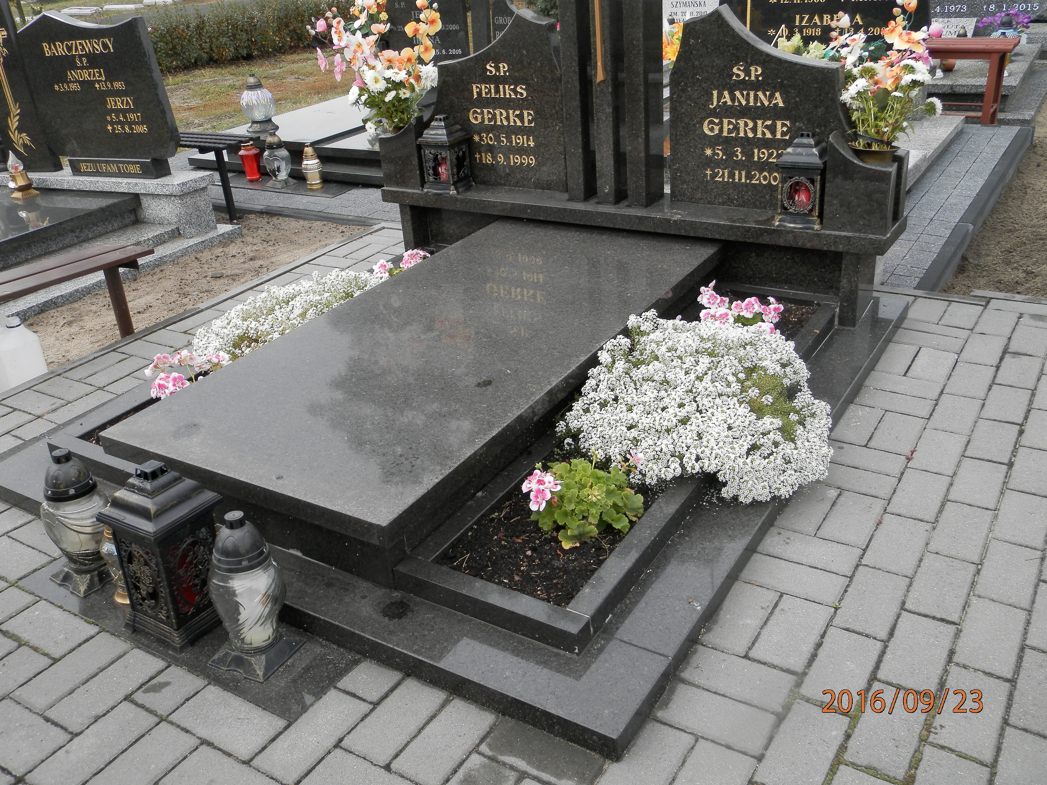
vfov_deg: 45.4
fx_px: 938
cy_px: 392
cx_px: 524
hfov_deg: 58.4
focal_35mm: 31
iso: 80
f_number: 3.2
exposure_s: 1/250
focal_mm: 5.5
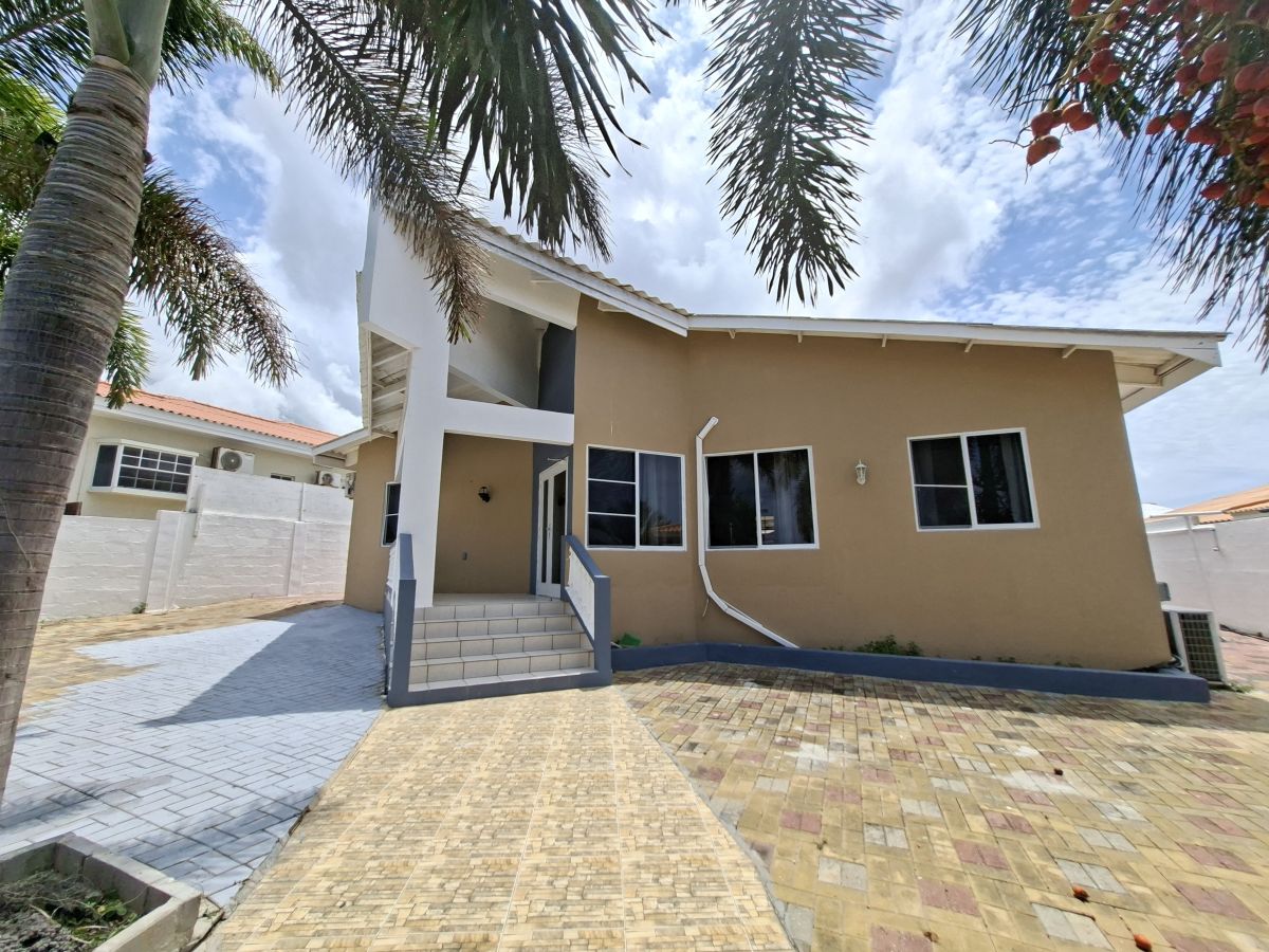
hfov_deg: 106.2
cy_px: 476
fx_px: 477
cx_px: 634
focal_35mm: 13
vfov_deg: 89.9
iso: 40
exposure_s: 1/2037
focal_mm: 1.74
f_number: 2.2
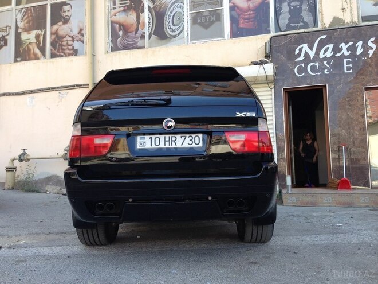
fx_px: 360
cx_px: 189
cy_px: 142
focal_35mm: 33
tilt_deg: +5.9
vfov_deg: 42.9
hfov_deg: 55.4
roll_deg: +0.8
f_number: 2.4
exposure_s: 1/186
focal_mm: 4.12
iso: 50
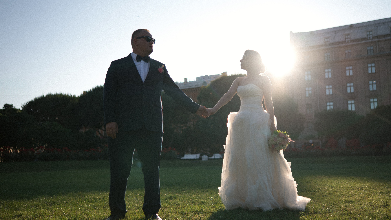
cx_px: 213
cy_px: 107
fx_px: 414
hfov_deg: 50.5
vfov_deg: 29.7
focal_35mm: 40
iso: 100
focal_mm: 35
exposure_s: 1/3200
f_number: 1.8
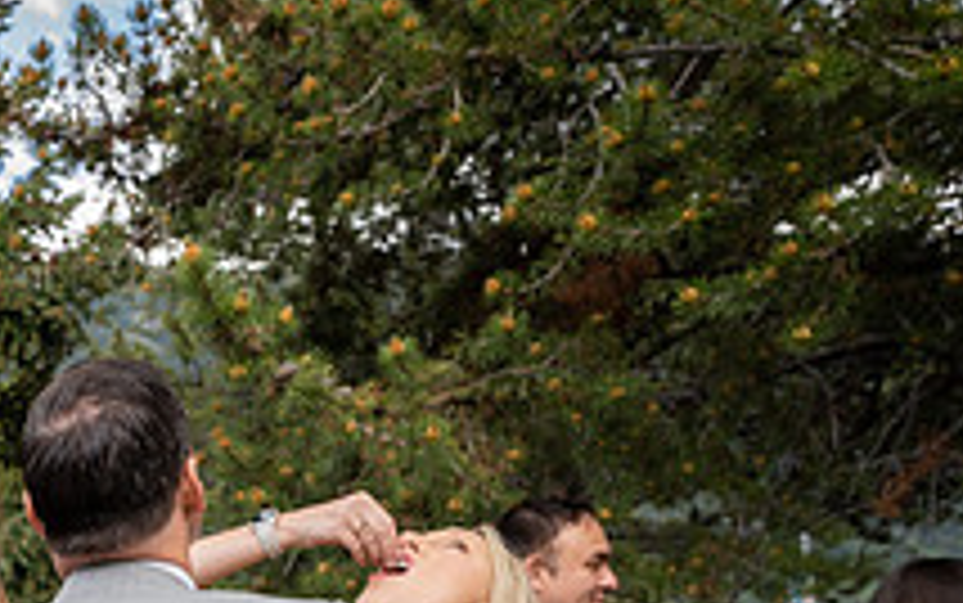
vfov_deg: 20.8
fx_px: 1523
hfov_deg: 29.2
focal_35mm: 58
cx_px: -252
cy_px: 738
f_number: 6.3
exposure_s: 1/250
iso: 400
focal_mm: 21
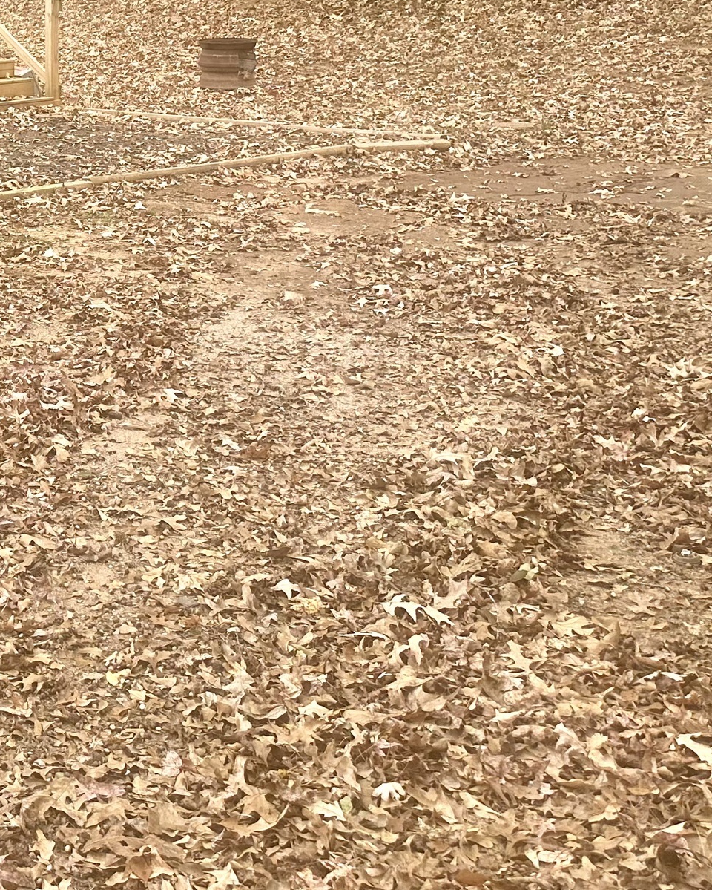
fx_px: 1580
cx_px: -251
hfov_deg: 22.3
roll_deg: +1.4
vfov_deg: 30.0
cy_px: 72
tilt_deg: -3.9
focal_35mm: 60
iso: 100
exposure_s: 1/161
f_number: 1.78
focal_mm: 6.86
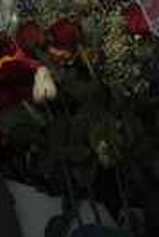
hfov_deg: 4.1
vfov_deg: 5.8
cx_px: 104
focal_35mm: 340
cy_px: -344
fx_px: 2246
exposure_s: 1/125
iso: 100
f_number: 5.6
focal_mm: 42
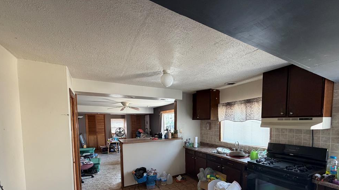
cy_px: 132
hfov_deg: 99.3
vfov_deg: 64.7
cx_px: 176
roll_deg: +0.8
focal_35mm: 16
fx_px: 144
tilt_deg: -3.6
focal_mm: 2.22
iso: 320
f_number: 2.2
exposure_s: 1/88
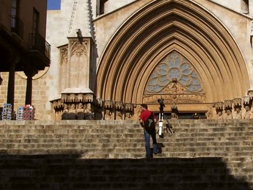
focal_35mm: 93
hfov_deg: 20.8
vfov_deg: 15.9
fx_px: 680
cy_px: 63
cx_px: 206
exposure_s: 1/502
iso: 100
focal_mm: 5.8
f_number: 5.6
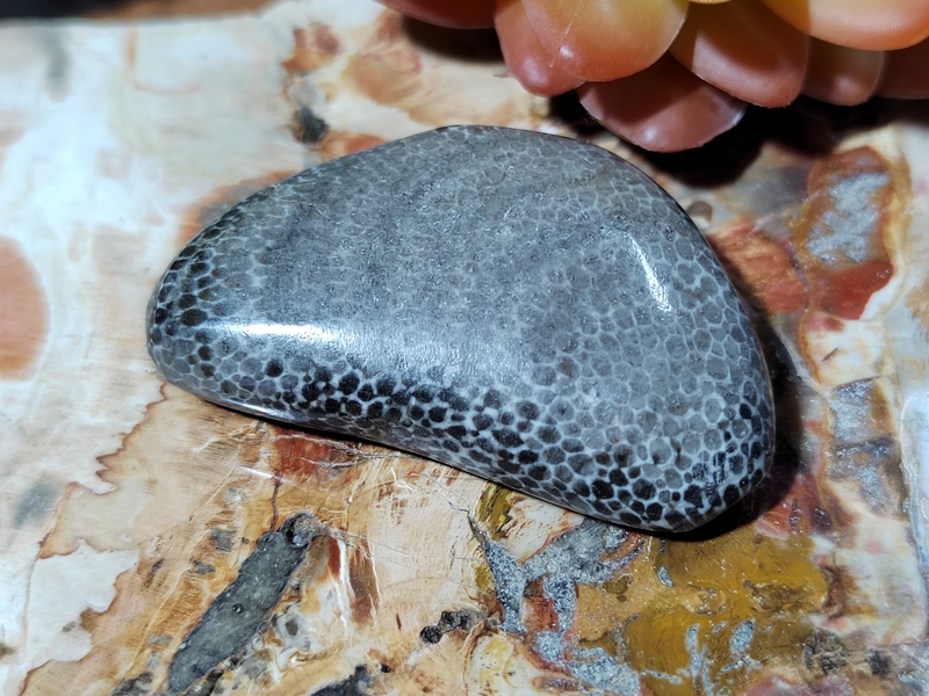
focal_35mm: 46
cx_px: 464
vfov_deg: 31.5
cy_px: 348
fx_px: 1235
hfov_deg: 41.2
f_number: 1.9
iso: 309
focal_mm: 5.52
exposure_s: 1/100
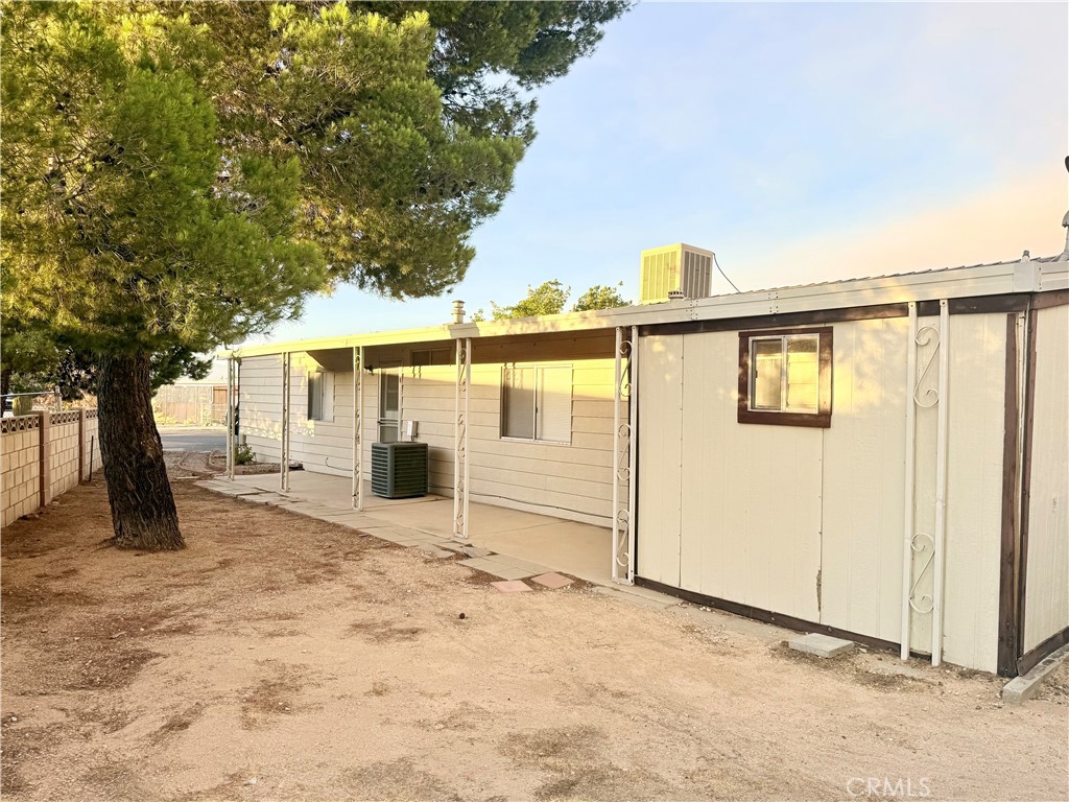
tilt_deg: -0.1
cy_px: 401
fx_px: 741
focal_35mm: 24
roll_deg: -0.6
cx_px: 534
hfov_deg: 71.6
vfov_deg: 56.8
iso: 80
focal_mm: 6.76
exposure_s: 1/849
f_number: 1.78
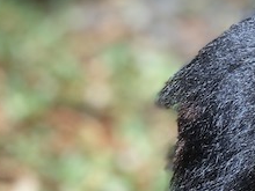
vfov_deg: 8.8
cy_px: 247
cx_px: 316
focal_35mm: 166
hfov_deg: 11.6
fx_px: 1223
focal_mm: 6.6
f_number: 2.8
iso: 25
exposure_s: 1/60
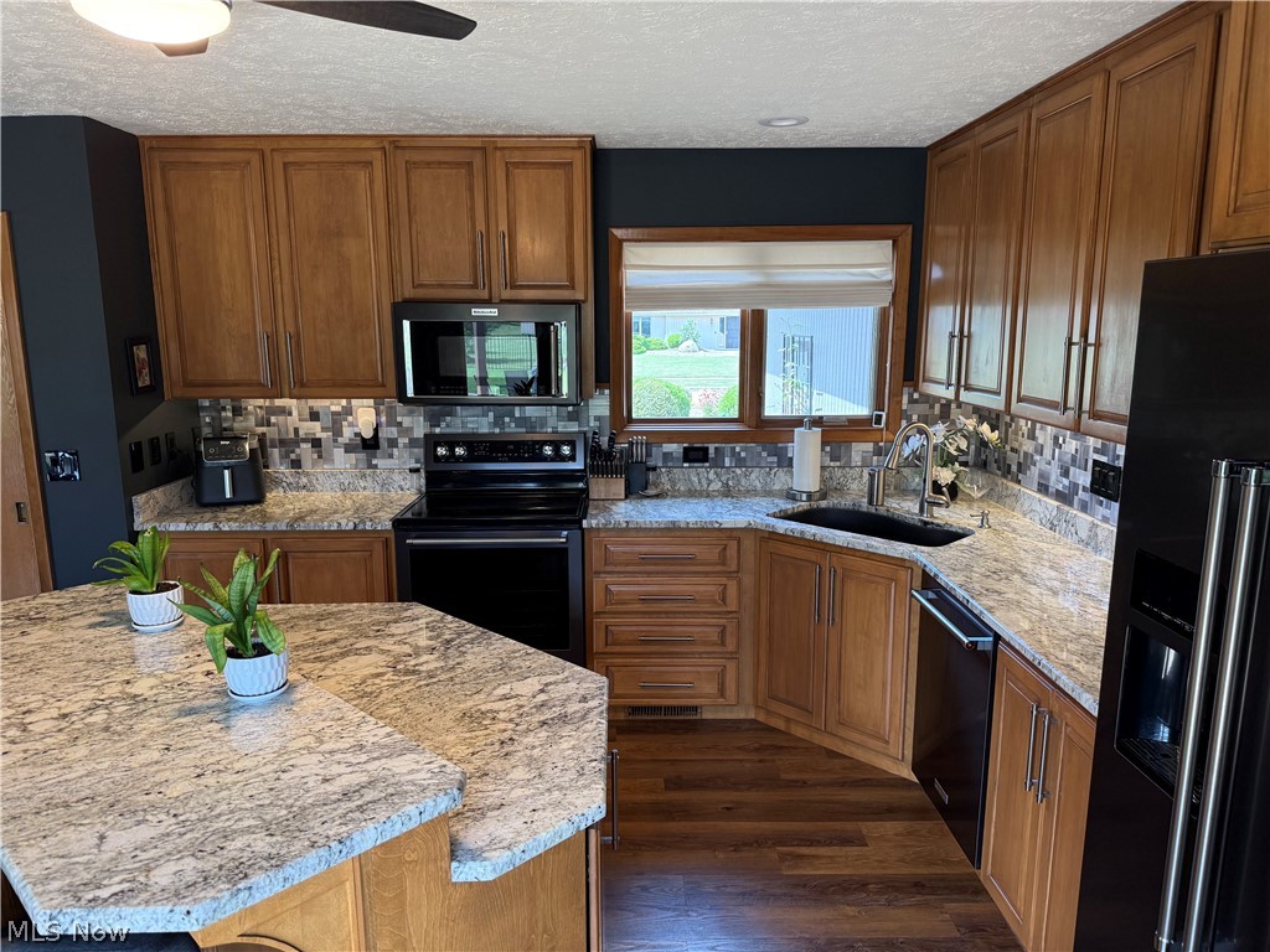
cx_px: 635
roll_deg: +0.3
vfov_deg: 56.8
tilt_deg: -9.6
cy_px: 476
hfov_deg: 71.6
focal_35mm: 24
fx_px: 881
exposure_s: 1/152
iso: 200
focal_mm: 6.76
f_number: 1.78
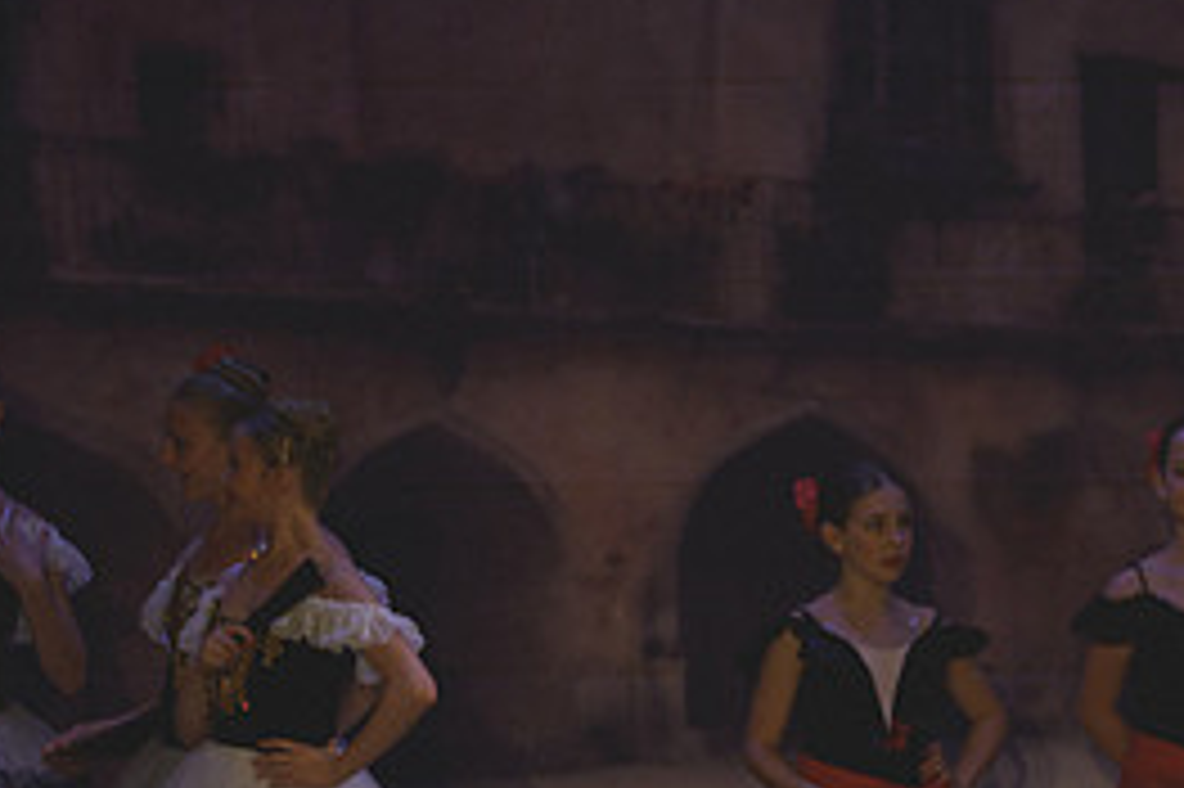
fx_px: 18504
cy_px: 765
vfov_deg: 2.4
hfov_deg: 3.7
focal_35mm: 563
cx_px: 1238
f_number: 2.8
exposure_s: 1/400
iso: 800
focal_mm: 170
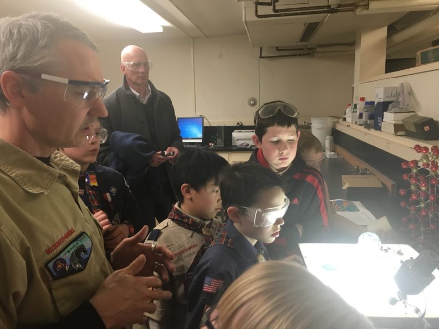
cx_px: 220
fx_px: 368
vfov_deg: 48.2
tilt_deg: -9.9
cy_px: 164
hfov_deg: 61.7
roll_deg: +2.0
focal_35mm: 29
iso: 100
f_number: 2.2
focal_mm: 4.15
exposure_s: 1/30
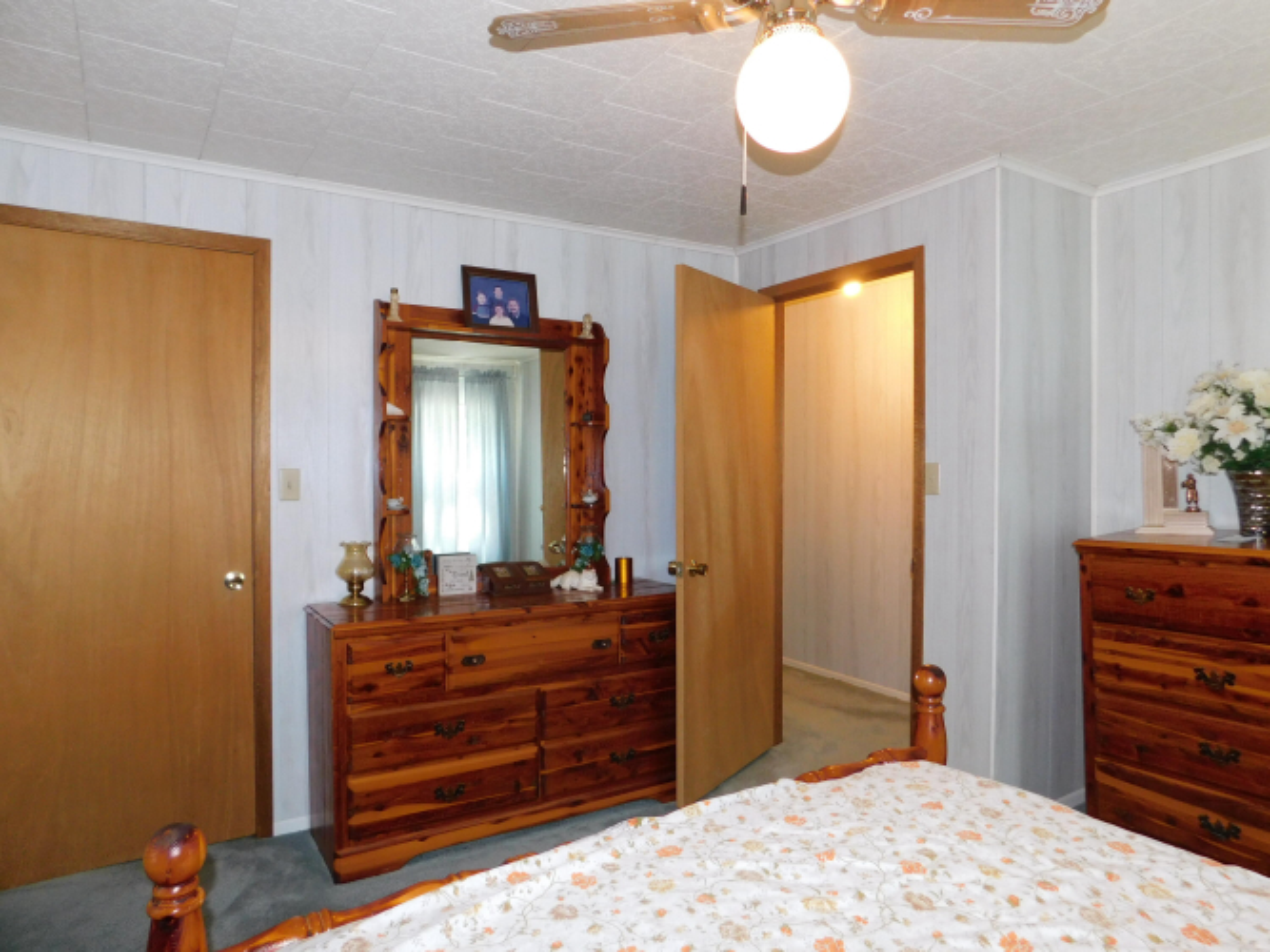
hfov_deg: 73.9
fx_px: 844
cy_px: 476
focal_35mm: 23
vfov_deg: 58.9
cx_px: 635
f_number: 3
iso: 200
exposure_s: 1/30
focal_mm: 4
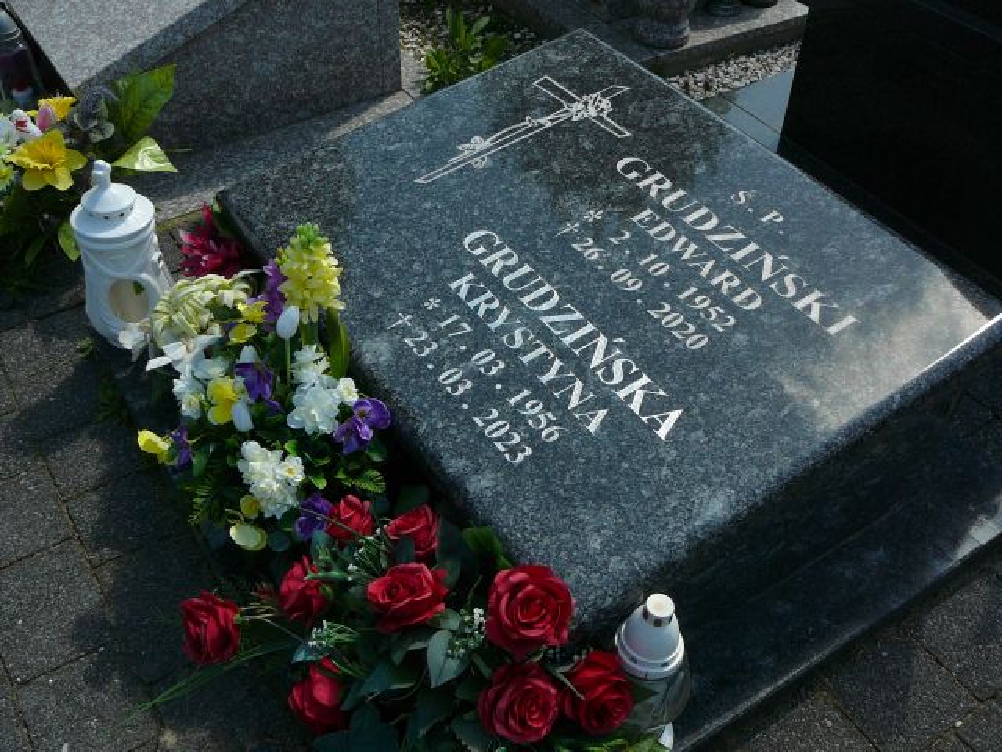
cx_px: 501
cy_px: 376
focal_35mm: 35
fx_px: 1013
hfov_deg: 52.6
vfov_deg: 40.7
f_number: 5
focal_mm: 5.2
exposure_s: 1/400
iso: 80
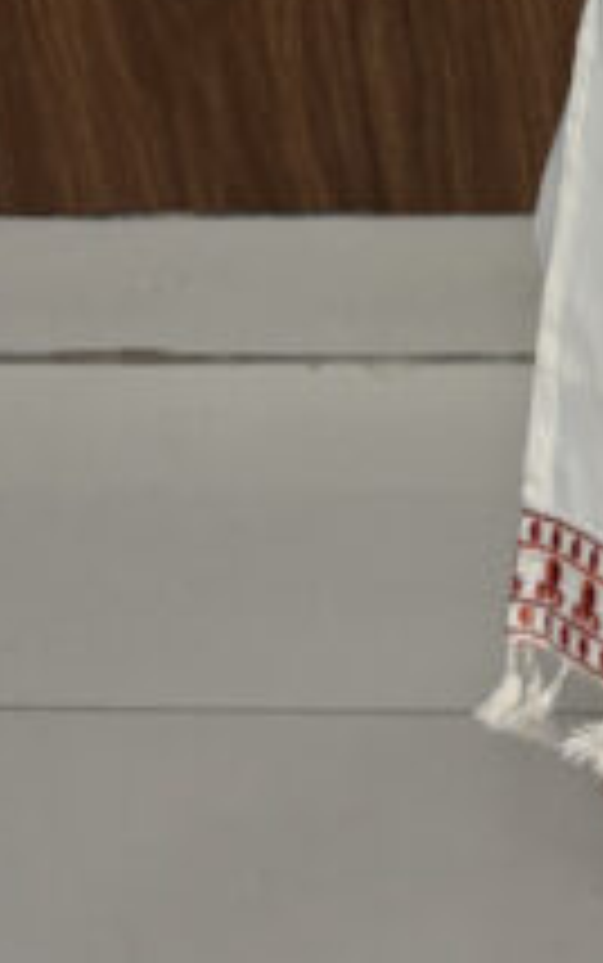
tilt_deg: -26.8
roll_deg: +0.1
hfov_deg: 10.2
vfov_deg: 16.7
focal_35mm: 120
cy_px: -164
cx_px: 1120
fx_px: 3151
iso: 125
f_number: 1.6
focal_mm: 5.96
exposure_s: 1/100
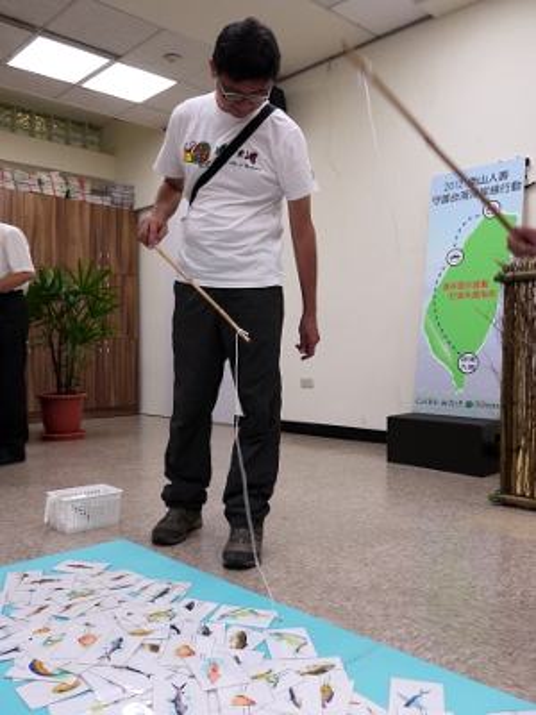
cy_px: 358
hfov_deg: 49.7
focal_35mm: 28
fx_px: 578
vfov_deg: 63.4
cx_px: 268
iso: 400
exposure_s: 1/30
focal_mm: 14
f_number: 6.3
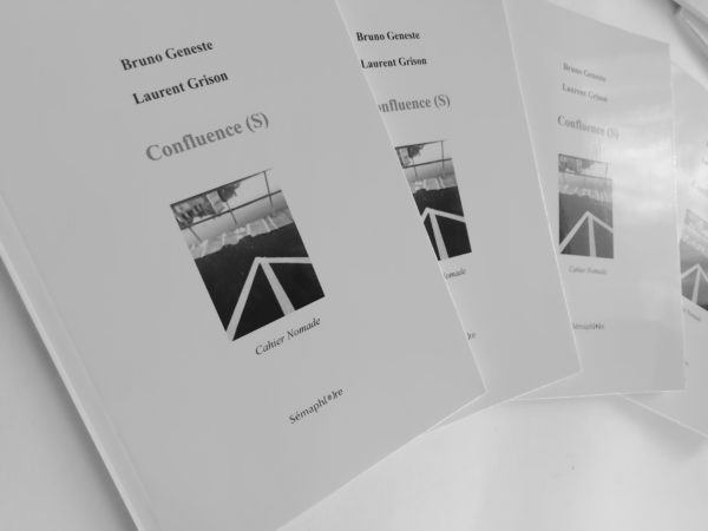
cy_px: 266
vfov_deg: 53.1
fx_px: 532
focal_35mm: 26
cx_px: 354
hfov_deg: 67.3
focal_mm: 3.46
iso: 100
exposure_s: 1/33.3
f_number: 2.2
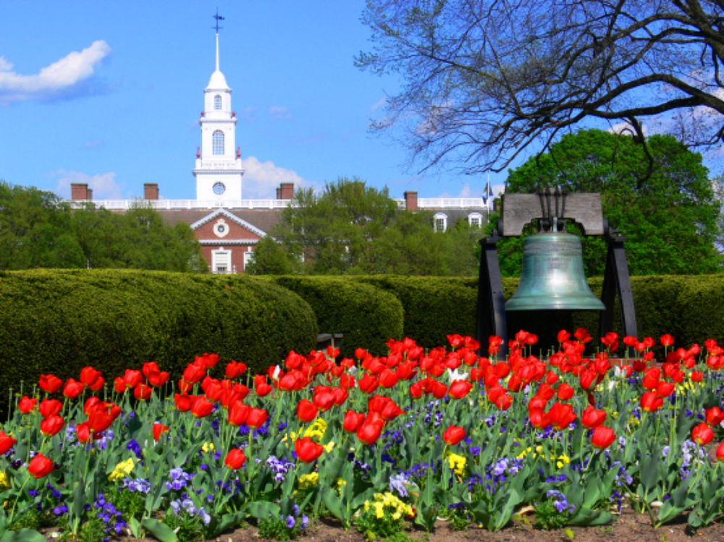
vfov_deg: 19.4
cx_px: 362
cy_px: 271
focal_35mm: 76
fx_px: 1589
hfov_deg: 25.7
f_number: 6.3
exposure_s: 1/400
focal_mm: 16.1
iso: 80
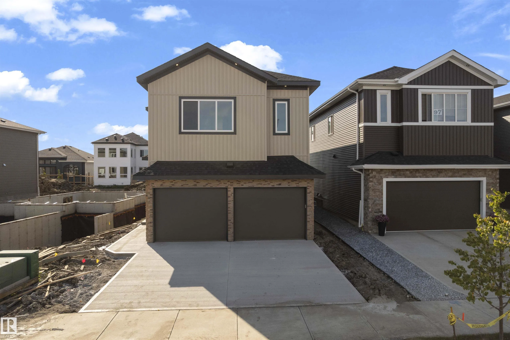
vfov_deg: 57.2
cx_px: 255
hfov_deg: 78.6
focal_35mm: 22
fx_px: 312
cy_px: 170
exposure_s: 1/640
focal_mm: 8.38
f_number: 2.8
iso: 100
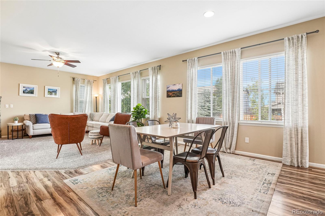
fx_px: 149
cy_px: 108
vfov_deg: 72.0
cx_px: 162
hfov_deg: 95.0
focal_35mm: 16
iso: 320
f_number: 8
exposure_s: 1/30
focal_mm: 11
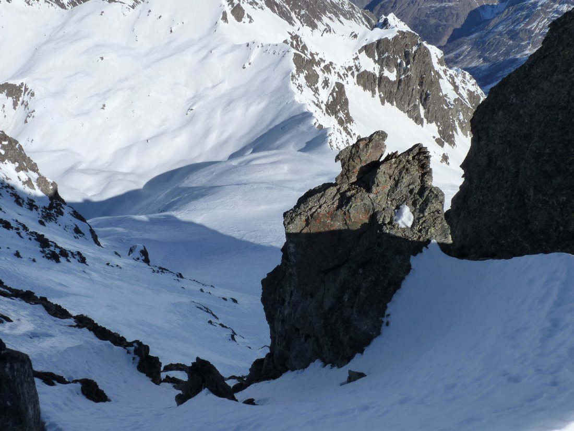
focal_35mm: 27
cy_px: 216
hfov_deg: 65.3
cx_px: 287
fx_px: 448
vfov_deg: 51.4
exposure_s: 1/400
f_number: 7.1
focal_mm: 4.8
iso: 125
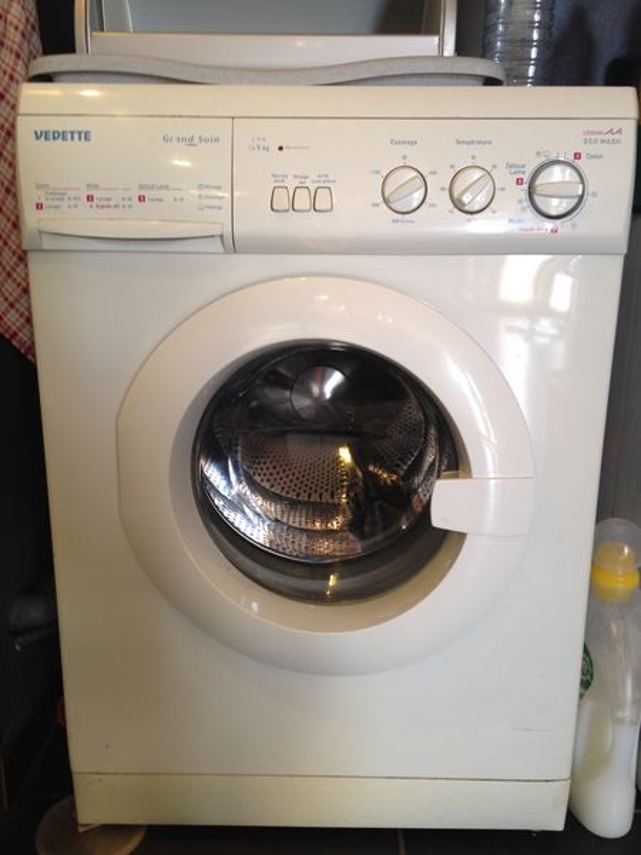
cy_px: 428
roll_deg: -2.5
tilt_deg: -16.6
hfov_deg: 42.9
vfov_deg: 55.4
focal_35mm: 33
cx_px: 320
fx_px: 815
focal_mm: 4.12
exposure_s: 1/20
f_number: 2.4
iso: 64
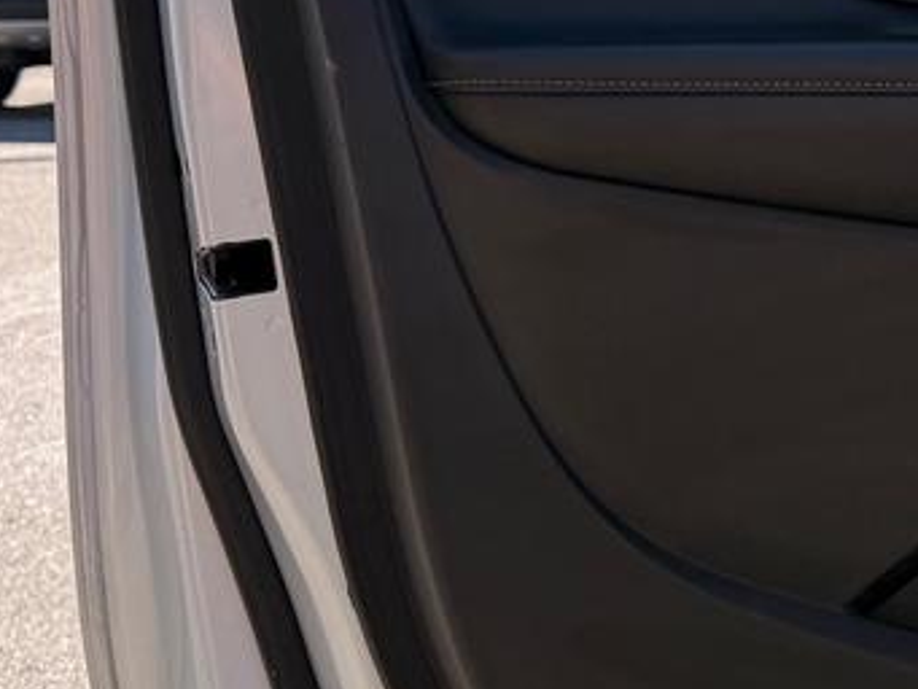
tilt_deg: -7.6
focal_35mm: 90
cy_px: 186
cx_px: 929
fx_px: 2388
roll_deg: +0.5
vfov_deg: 16.4
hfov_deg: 21.0
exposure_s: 1/2299
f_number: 1.78
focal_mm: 6.76
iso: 80
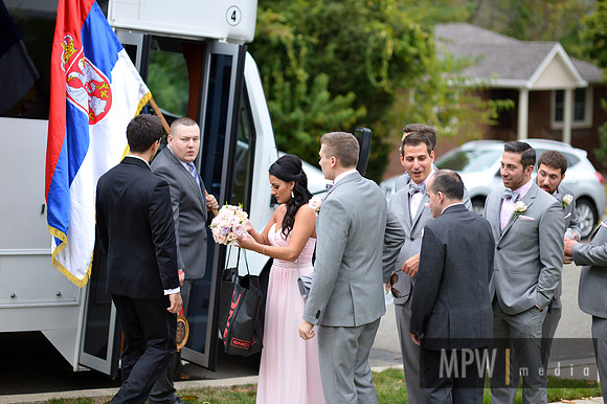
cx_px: 304
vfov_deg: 16.1
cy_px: 202
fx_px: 1432
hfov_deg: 23.9
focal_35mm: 85
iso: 250
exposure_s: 1/800
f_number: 2.2
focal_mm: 85
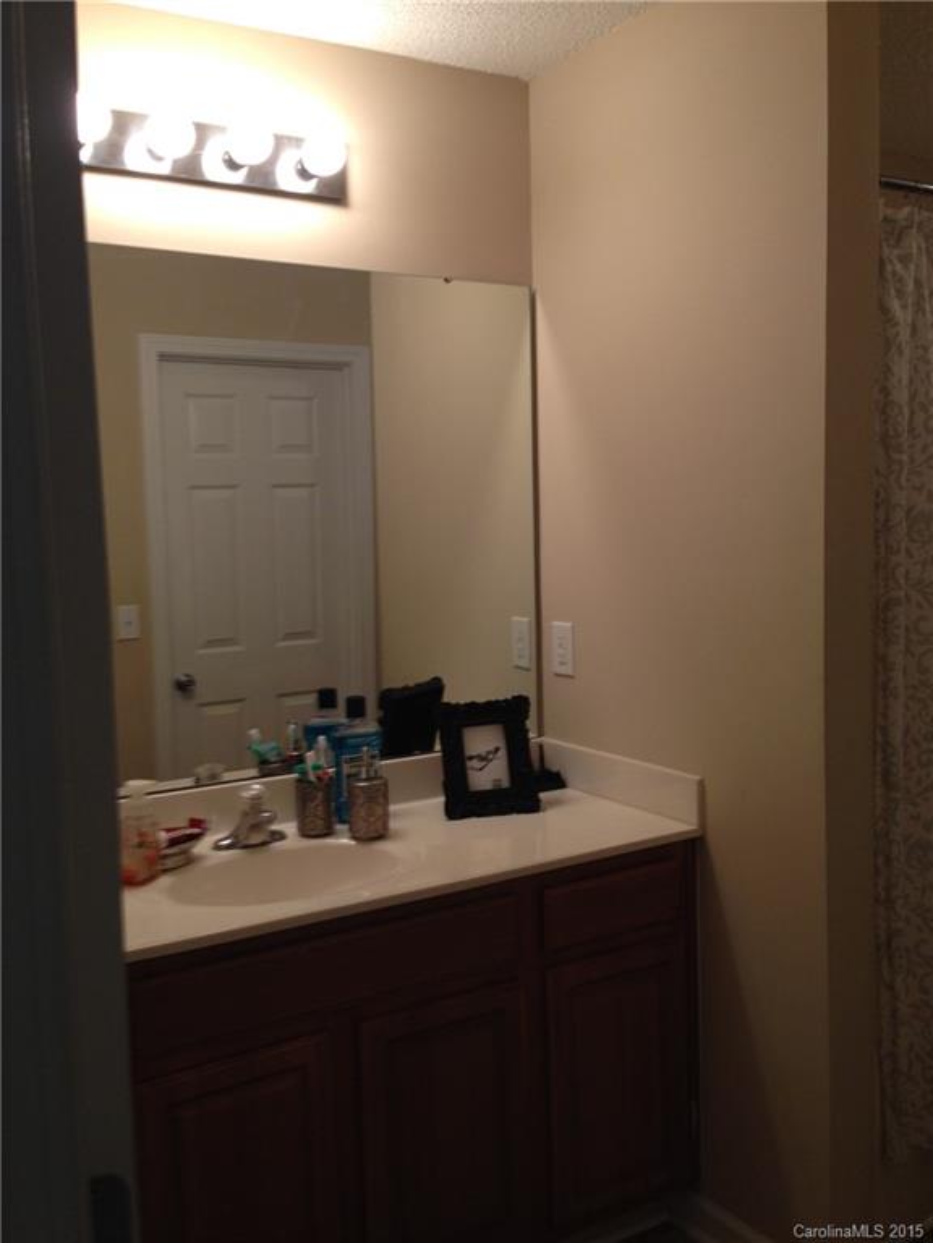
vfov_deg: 55.4
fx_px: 1186
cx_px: 466
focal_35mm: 33
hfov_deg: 42.9
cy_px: 622
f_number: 2.4
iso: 64
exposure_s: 1/20
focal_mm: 4.12
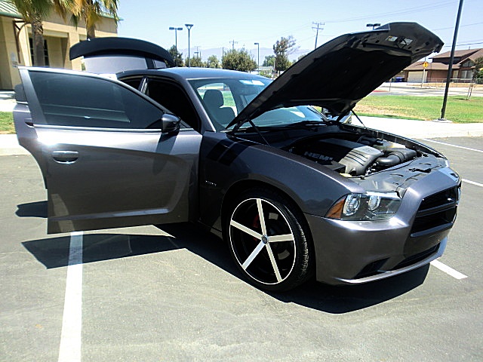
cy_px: 181
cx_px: 242
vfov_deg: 53.1
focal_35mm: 26
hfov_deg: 67.3
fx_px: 363
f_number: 2.6
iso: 64
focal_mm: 4.65
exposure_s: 1/500
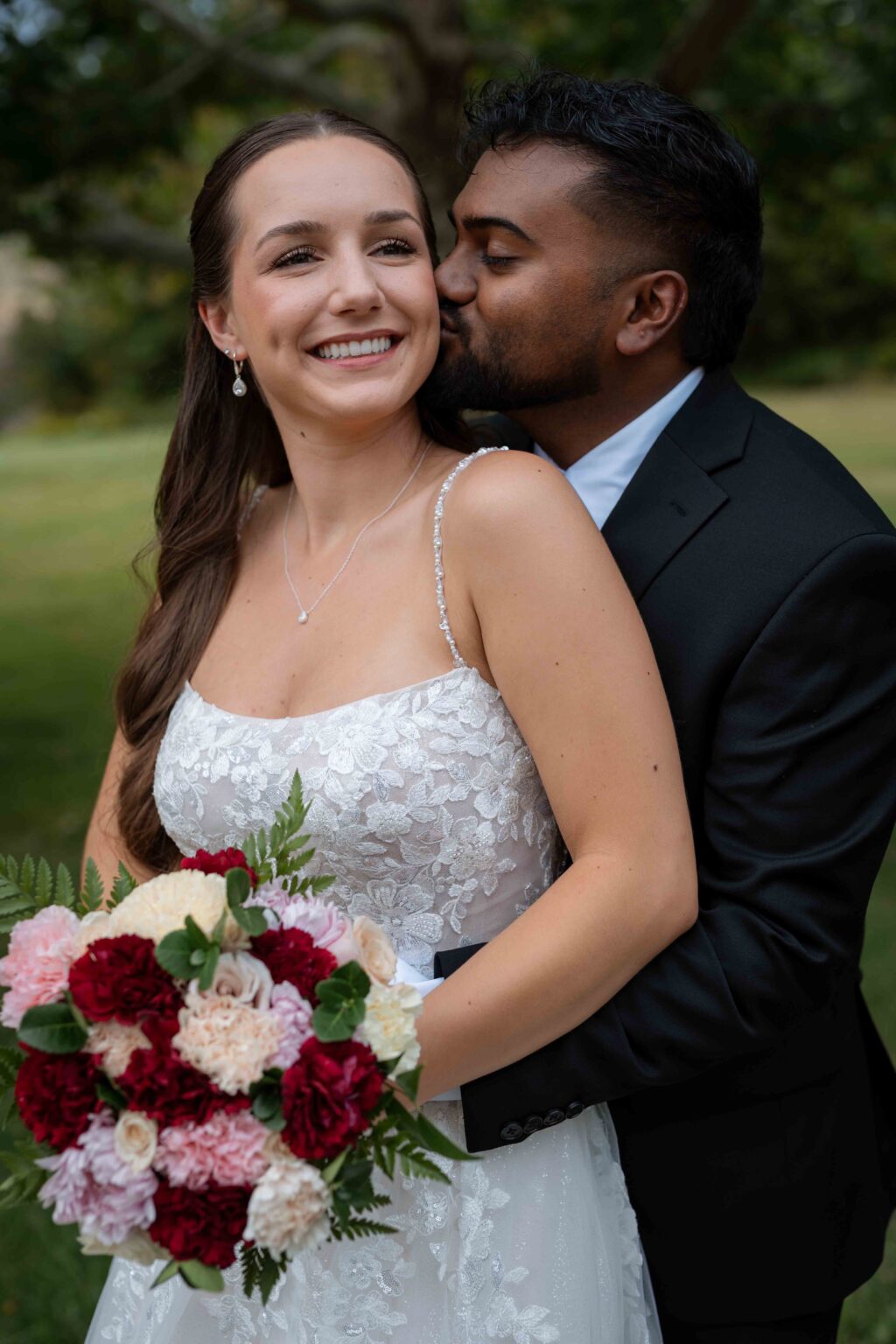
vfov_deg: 39.6
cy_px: 672
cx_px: 448
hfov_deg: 27.0
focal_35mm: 50
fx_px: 1867
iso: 100
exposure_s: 1/640
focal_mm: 50
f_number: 2.8
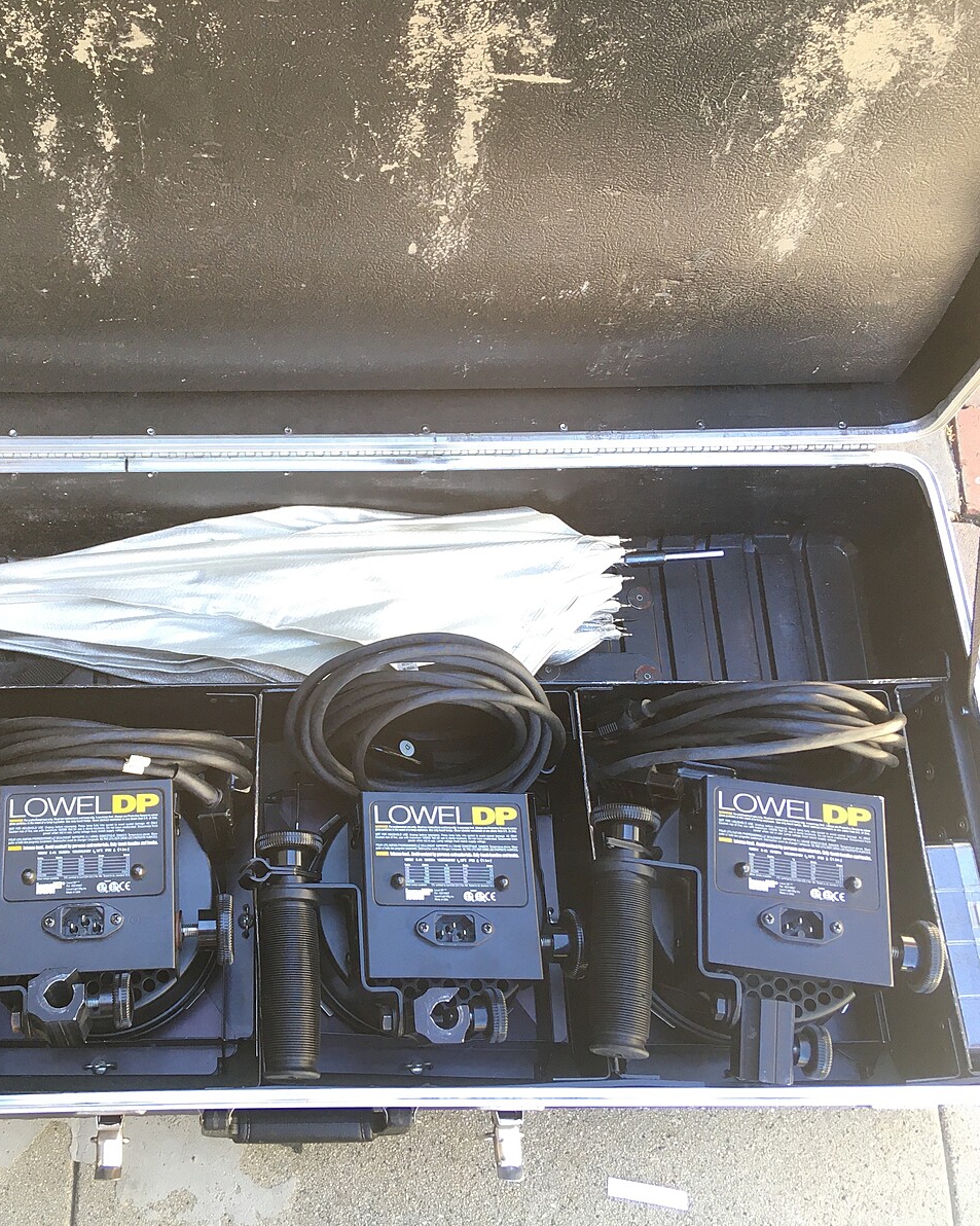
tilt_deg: -68.1
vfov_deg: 47.9
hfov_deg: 38.4
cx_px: 273
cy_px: 612
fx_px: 1378
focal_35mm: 38
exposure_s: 1/40
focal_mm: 4.15
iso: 25
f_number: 2.2
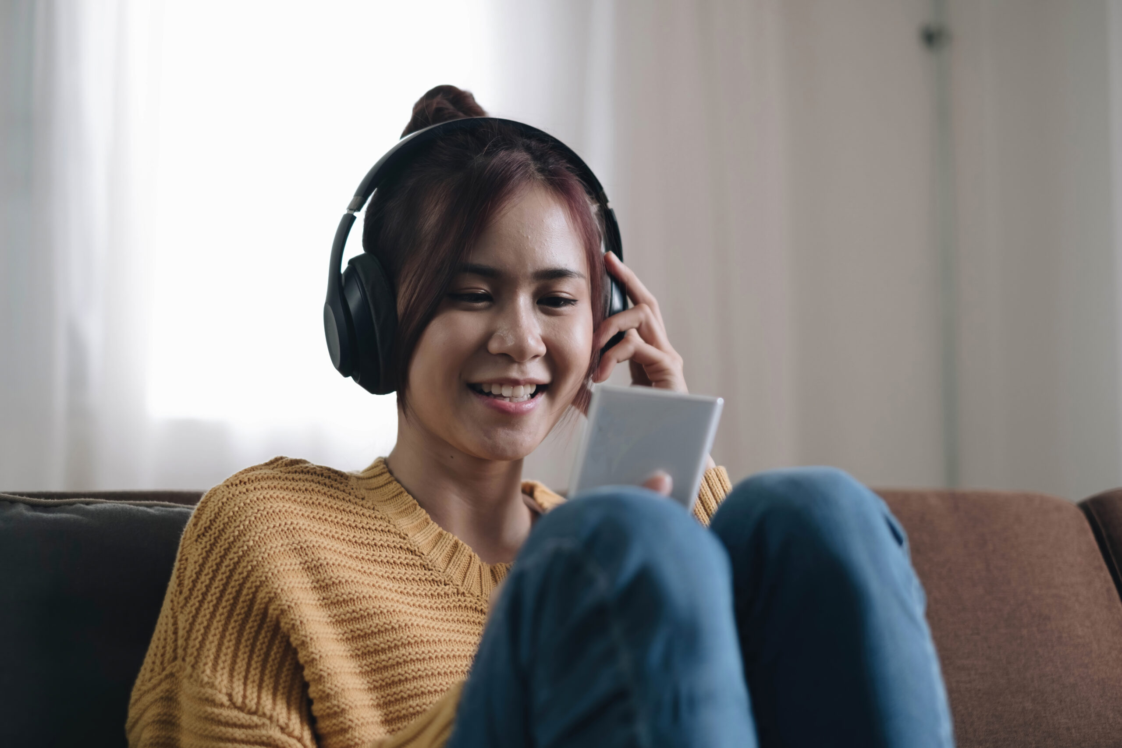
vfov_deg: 25.5
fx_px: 1652
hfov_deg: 37.5
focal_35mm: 53
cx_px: 561
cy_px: 374
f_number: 1.4
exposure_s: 1/220
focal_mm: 35
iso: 400
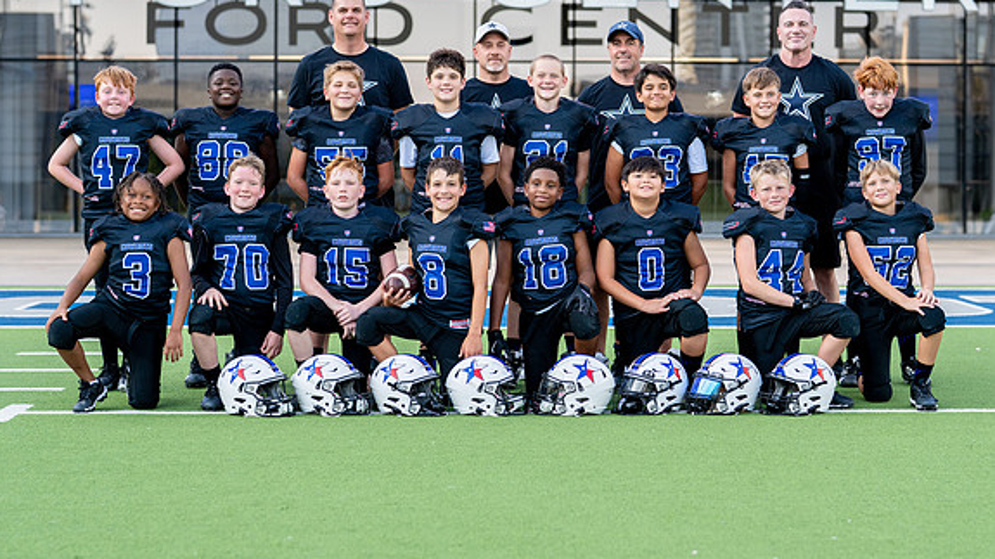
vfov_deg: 15.3
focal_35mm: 79
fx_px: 2084
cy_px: 200
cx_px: 554
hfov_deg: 26.8
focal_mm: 50
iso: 200
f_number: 2
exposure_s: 1/800
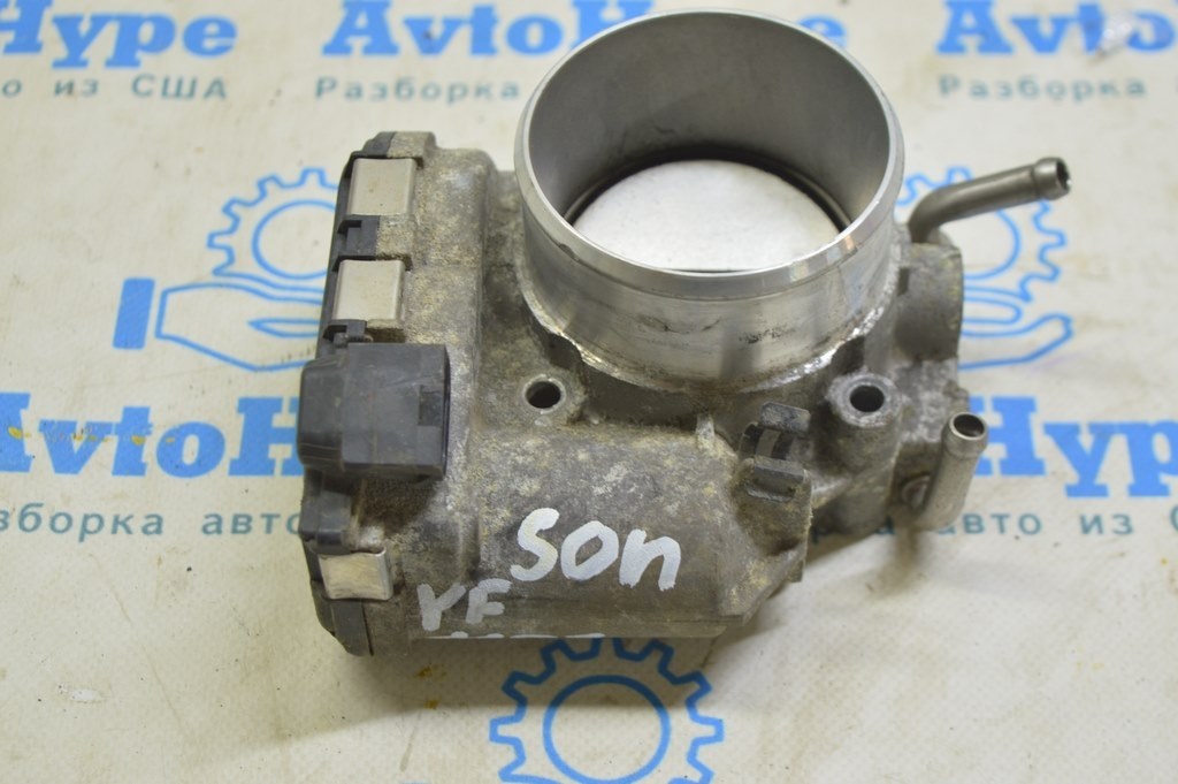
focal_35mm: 69
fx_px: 2256
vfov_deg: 19.7
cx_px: 589
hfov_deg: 29.3
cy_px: 392
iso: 400
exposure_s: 1/20
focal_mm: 46
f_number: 5.6
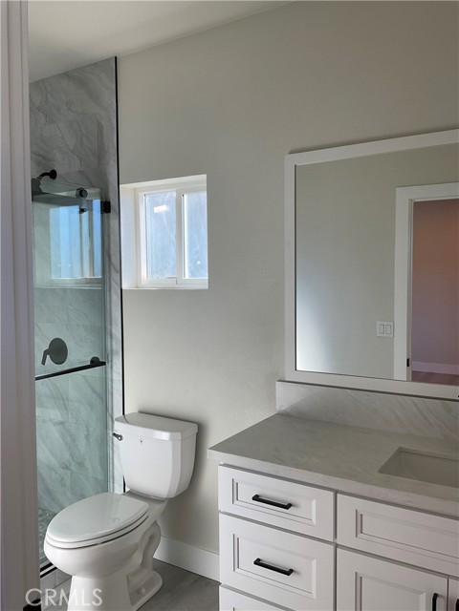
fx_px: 513
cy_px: 306
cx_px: 230
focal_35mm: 29
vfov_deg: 61.7
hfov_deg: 48.2
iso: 20
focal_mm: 3
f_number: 1.8
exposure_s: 1/120
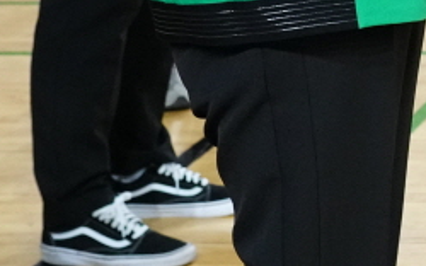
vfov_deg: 7.3
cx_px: 990
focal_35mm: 176
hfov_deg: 10.4
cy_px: -143
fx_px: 2042
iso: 3200
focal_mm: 24
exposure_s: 1/320
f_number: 4
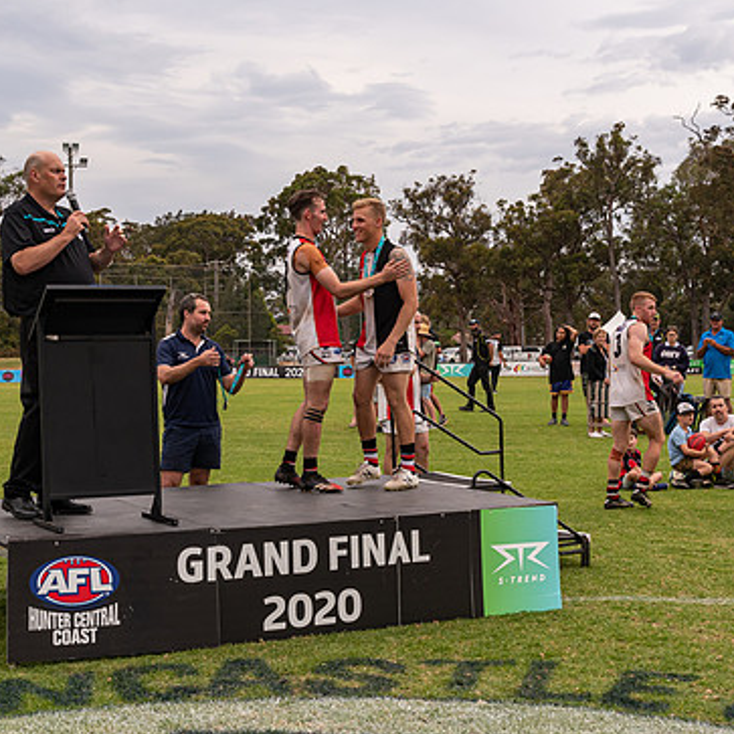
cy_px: 383
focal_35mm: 55
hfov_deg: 31.1
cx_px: 332
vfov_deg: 31.1
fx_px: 1319
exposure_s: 1/400
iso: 400
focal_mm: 27
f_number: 6.3
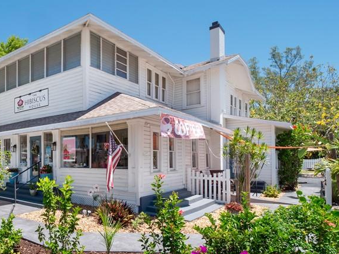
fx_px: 245
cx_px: 59
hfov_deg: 62.3
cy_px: 165
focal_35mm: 25
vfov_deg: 54.0
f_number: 7.1
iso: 200
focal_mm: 7
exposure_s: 1/200
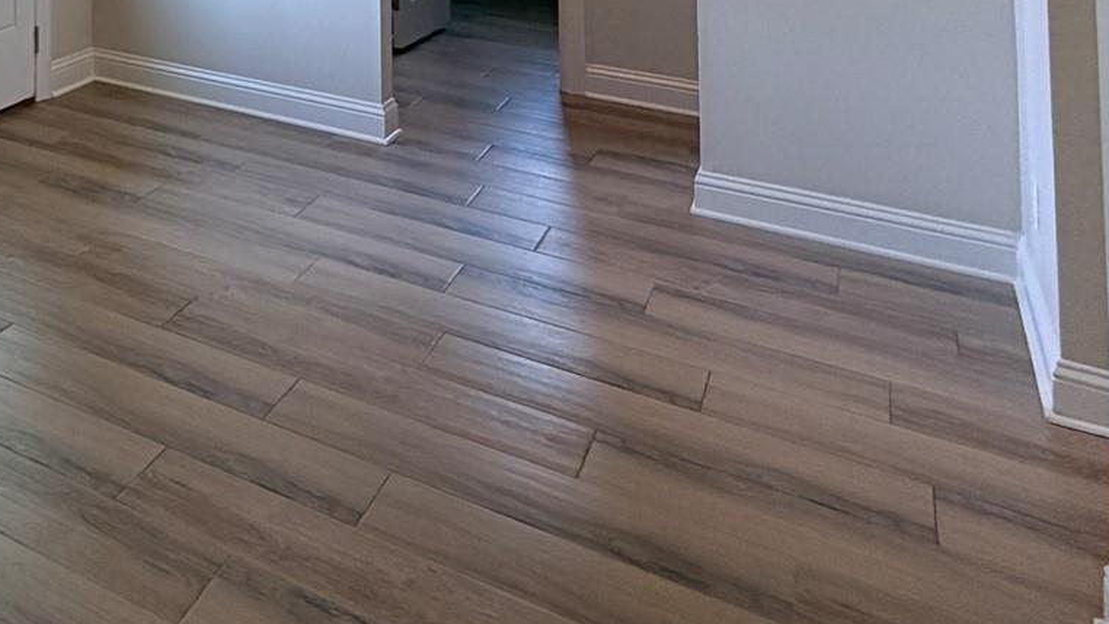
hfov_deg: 39.5
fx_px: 1206
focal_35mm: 41
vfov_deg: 23.2
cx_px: -137
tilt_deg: +2.4
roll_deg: -0.6
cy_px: -317
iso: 80
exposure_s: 1/120
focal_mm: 2.22
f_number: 2.2
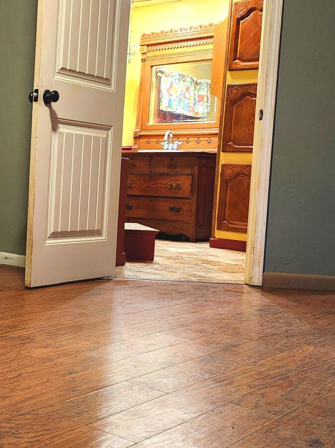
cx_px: -28
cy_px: 211
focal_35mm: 51
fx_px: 658
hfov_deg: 26.4
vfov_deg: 37.5
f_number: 1.8
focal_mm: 5.54
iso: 640
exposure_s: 1/24
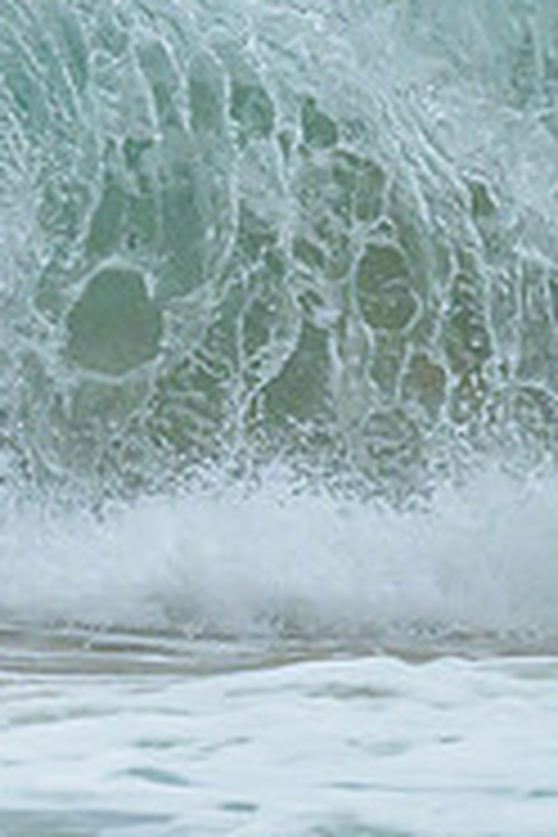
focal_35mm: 3433
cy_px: 124
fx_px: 79811
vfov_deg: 0.6
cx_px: -837
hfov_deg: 0.4
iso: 1100
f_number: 6.3
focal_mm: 800
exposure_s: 1/2500
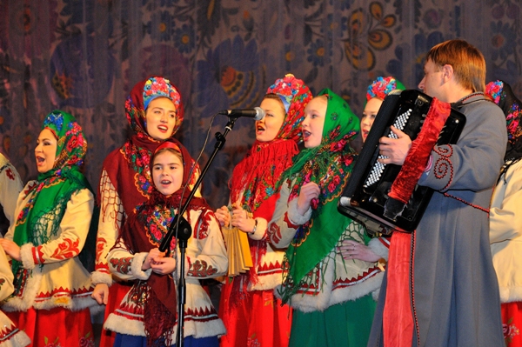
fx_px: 1847
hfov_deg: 16.1
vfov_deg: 10.7
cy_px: 174
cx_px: 261
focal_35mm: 128
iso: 1000
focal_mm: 85
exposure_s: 1/160
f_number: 4.5
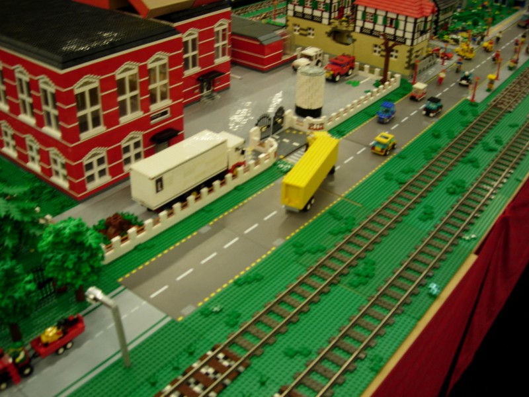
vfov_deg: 37.7
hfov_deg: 49.0
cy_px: 198
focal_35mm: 38
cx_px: 264
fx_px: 581
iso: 64
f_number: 2.8
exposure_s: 1/5.8
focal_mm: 7.8
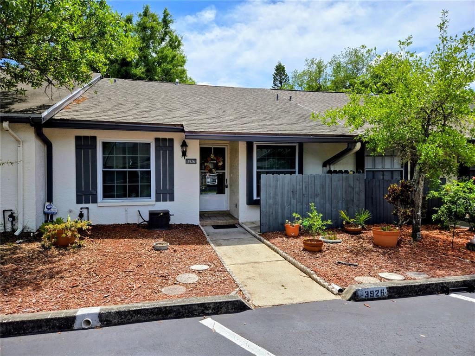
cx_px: 238
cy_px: 178
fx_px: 316
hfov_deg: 73.9
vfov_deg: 58.9
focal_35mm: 23
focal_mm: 5.4
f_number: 1.8
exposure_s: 1/1967
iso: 25
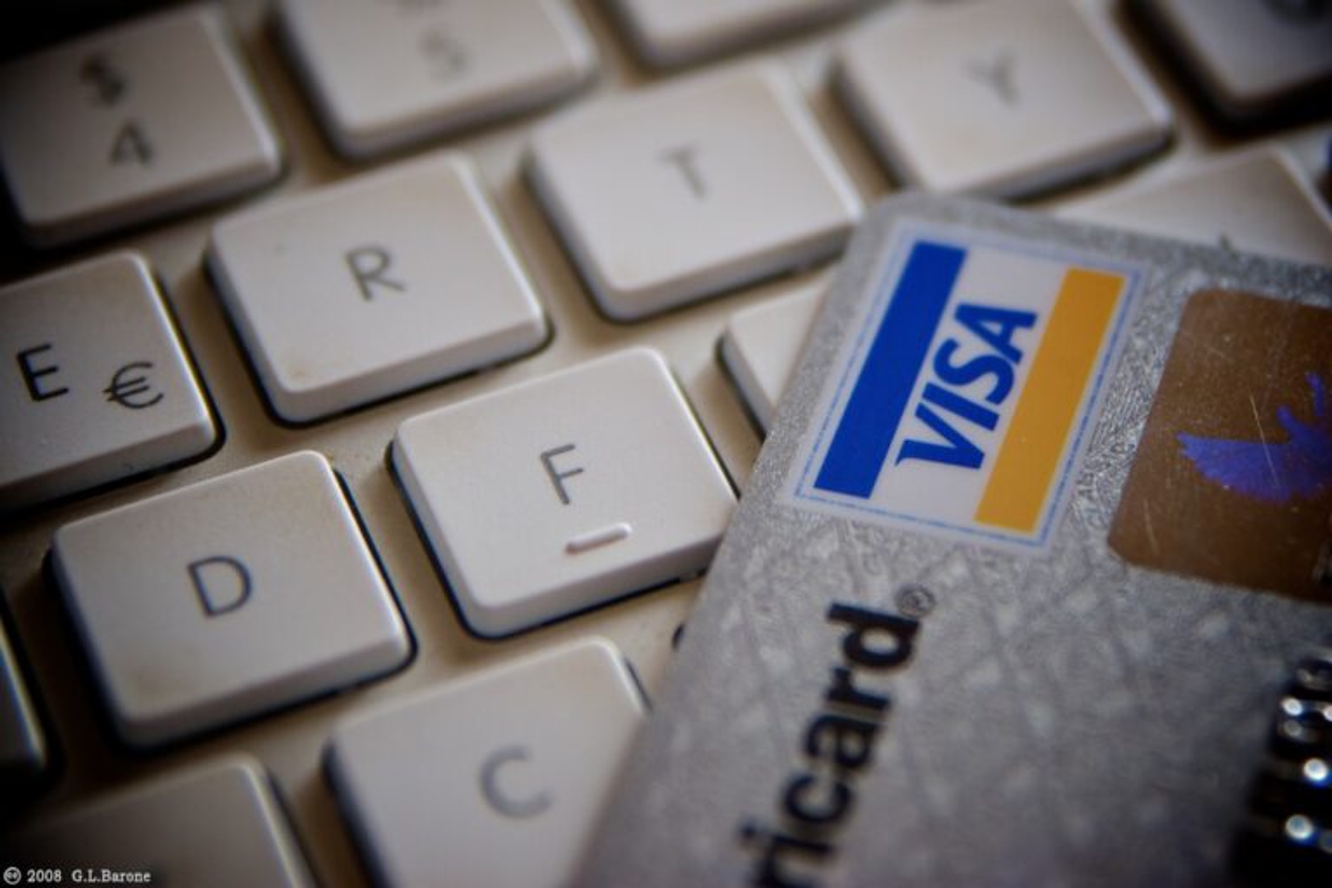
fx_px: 2775
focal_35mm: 75
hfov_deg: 27.0
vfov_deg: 18.2
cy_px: 444
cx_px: 666
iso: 200
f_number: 2.8
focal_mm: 50
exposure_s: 1/8
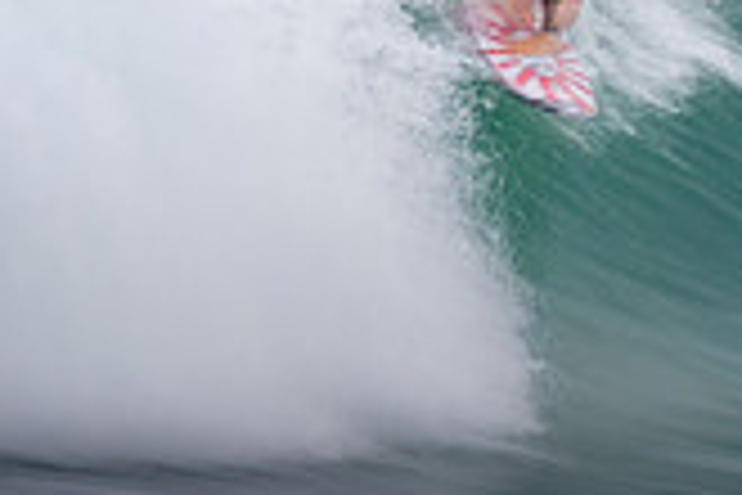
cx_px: 1070
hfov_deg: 0.8
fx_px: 54327
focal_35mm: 2636
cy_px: -160
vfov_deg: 0.5
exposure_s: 1/10
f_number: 9
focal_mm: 500
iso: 100
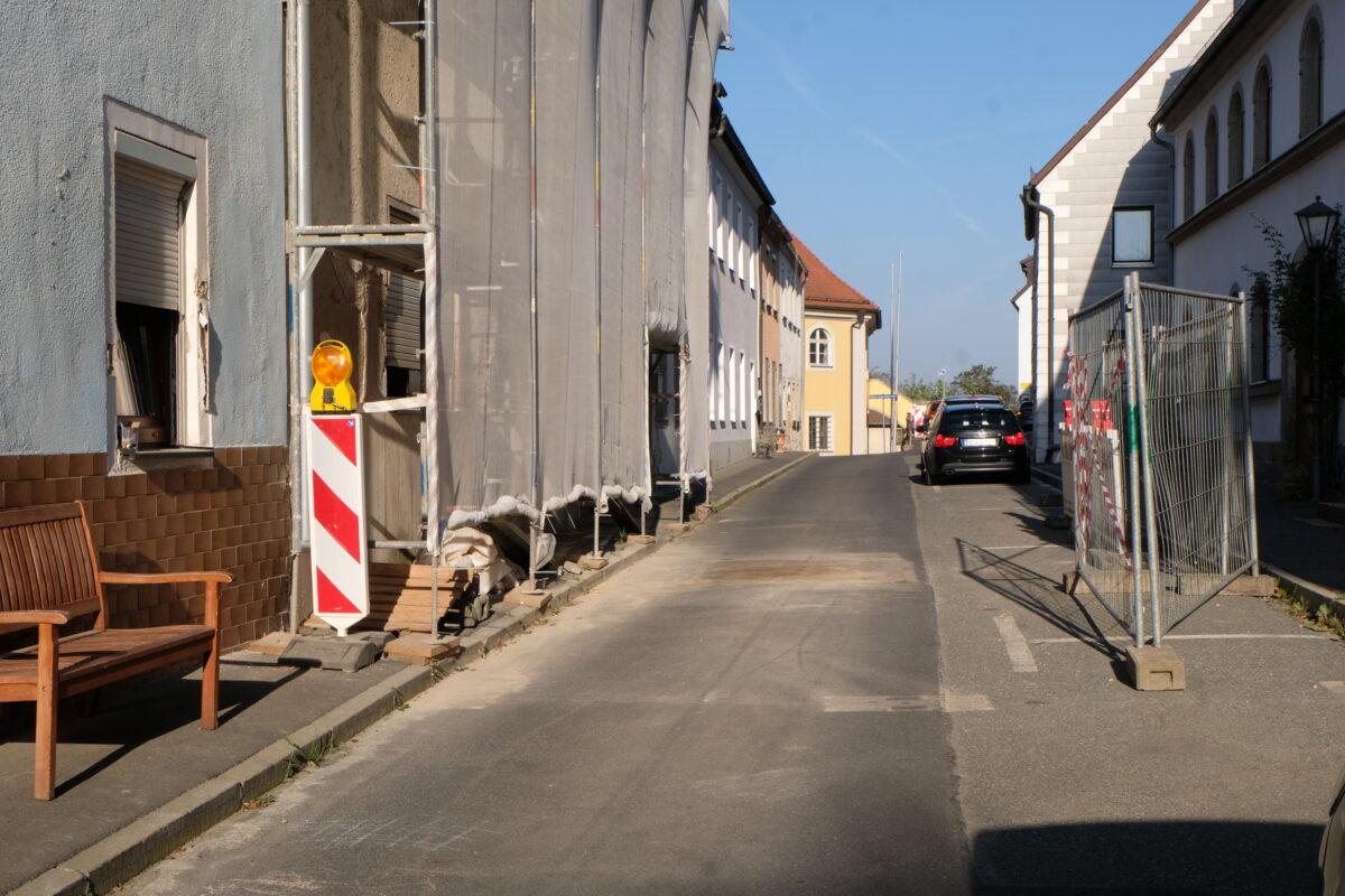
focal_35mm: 44
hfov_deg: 44.5
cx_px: 672
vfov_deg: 30.5
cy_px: 448
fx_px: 1644
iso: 200
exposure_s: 1/125
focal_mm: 29.5
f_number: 14
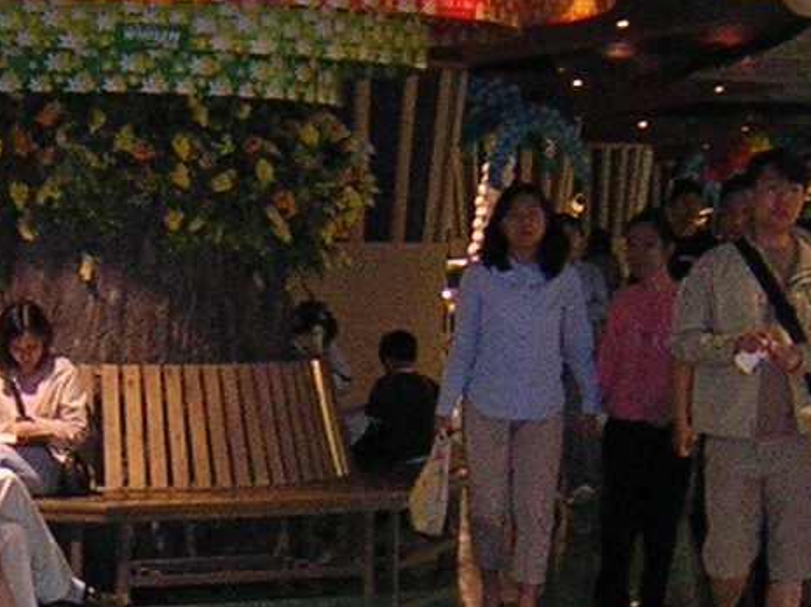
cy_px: 584
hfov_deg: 15.9
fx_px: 2903
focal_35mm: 124
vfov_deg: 11.8
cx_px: 239
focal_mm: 4.7
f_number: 2.6
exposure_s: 1/60.1
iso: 400
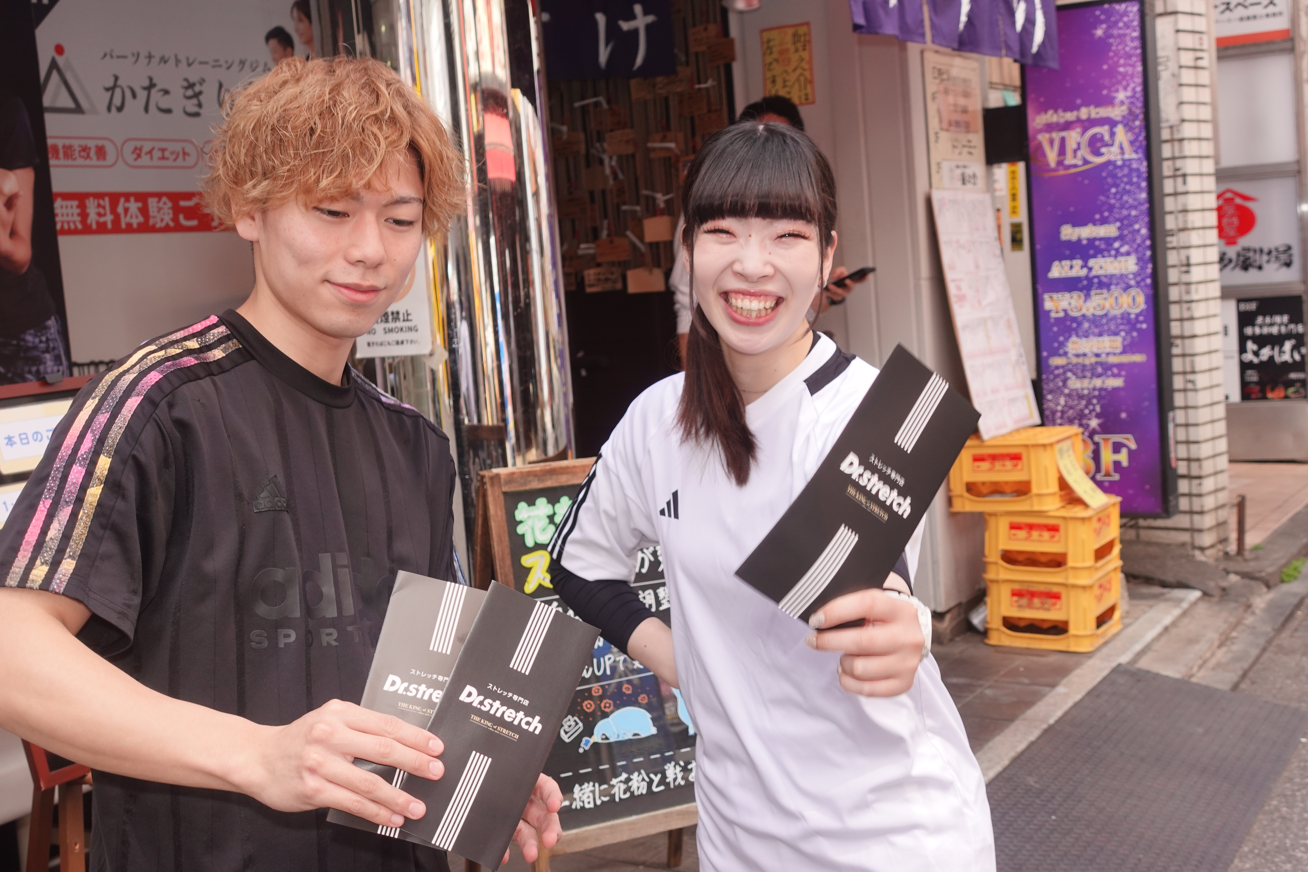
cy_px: 436
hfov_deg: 41.9
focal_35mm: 47
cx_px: 654
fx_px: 1708
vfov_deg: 28.6
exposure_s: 1/200
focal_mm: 17.79
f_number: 4
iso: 125
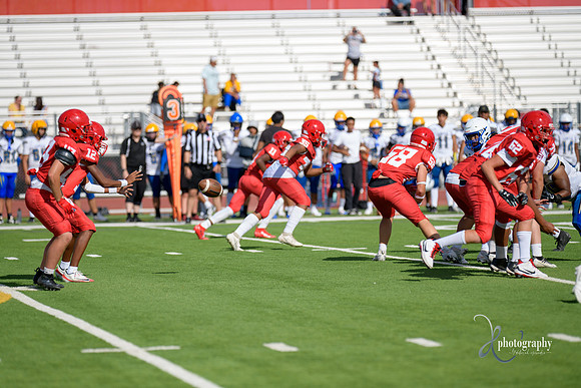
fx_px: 3390
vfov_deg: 6.5
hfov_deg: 9.8
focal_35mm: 210
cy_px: 194
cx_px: 290
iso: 200
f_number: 2.8
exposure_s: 1/3200
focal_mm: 210
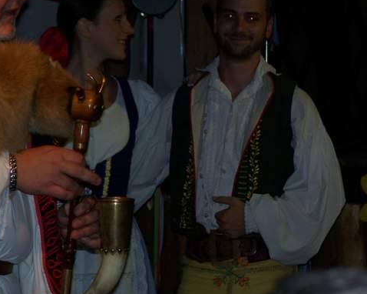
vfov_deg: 6.4
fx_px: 2627
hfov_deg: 8.0
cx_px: 152
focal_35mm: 242
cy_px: 142
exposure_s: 1/200
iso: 200
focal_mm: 38.8
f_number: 4.4
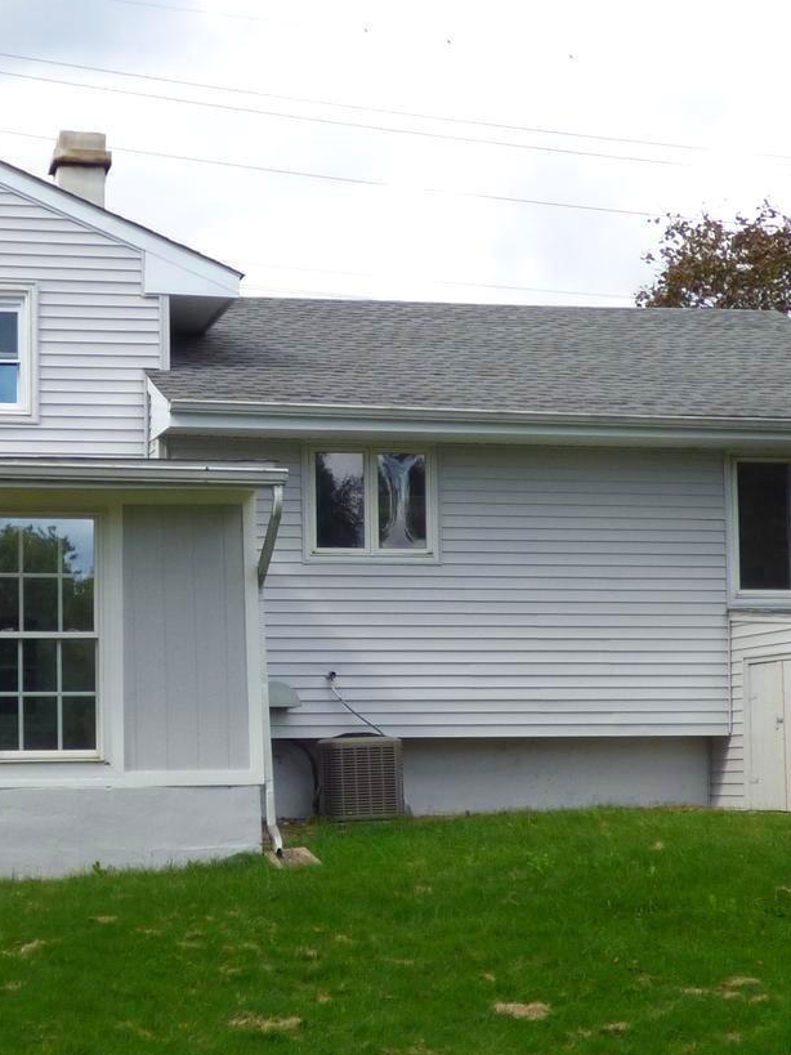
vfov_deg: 27.7
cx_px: 187
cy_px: 651
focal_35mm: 70
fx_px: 2133
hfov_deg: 20.8
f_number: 3.2
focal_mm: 5.04
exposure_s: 1/500
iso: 100
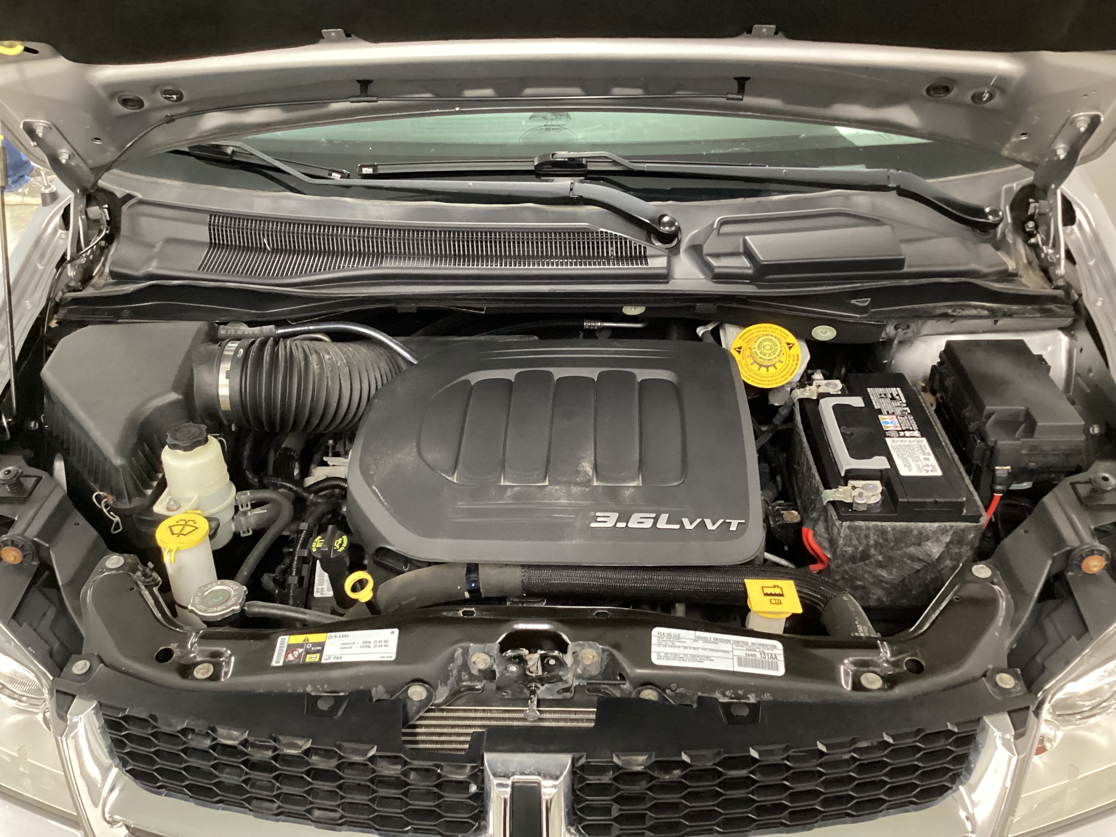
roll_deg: +1.4
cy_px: 418
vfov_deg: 45.4
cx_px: 558
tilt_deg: -35.8
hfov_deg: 58.4
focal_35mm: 31
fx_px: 999
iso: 640
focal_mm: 3.3
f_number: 2.4
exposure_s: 1/24
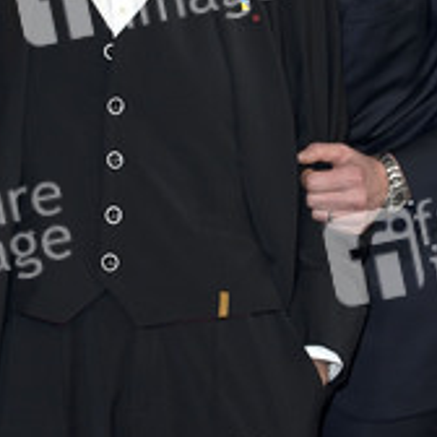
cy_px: 114
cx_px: 221
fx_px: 2085
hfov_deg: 12.0
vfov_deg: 11.9
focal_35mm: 146
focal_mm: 72
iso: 1000
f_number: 5.6
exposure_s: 1/250
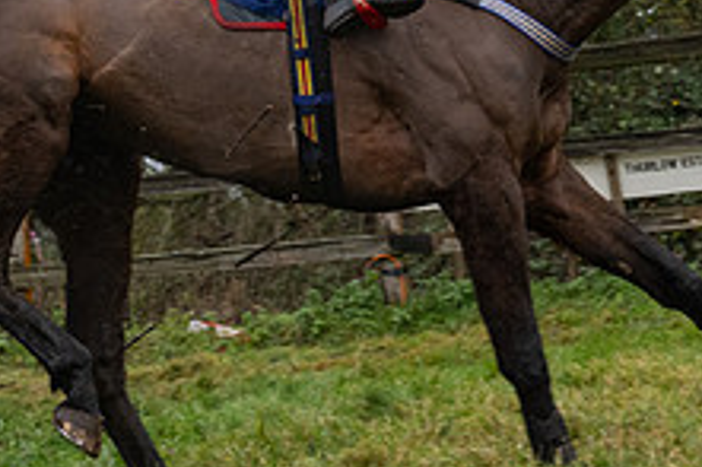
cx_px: 179
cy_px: -19
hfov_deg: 9.6
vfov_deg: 6.4
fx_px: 4170
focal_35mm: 214
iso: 800
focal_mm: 70
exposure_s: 1/1250
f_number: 4
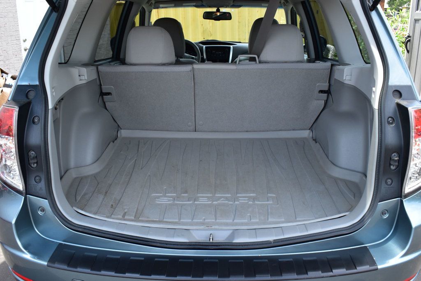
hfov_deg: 55.1
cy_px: 140
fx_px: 403
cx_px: 210
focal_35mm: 34
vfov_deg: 38.3
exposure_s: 1/125
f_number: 9
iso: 400
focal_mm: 23
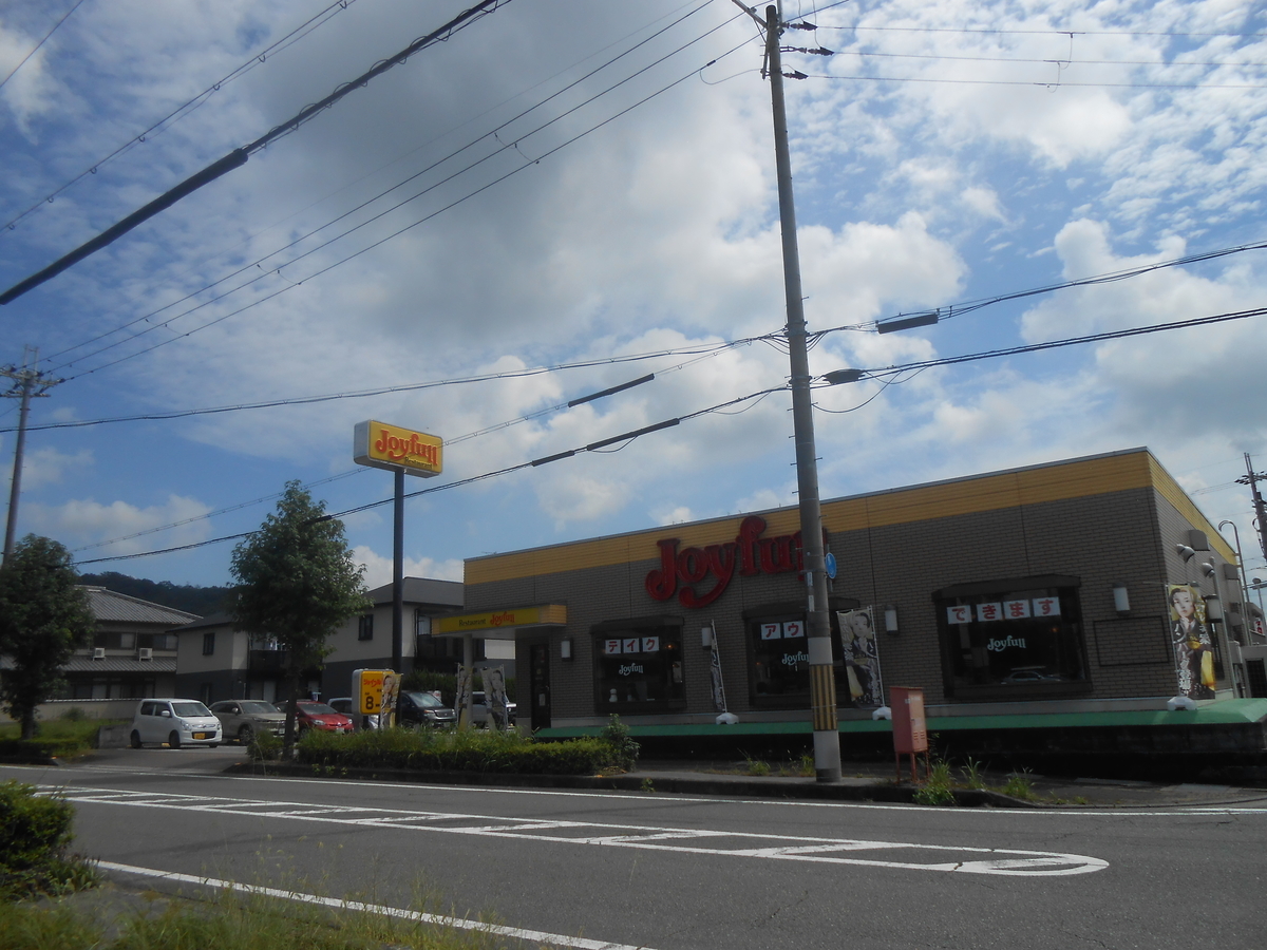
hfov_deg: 67.3
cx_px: 634
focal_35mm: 26
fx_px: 952
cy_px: 475
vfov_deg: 53.1
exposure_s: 1/250
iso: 100
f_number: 11.5
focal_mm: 4.6
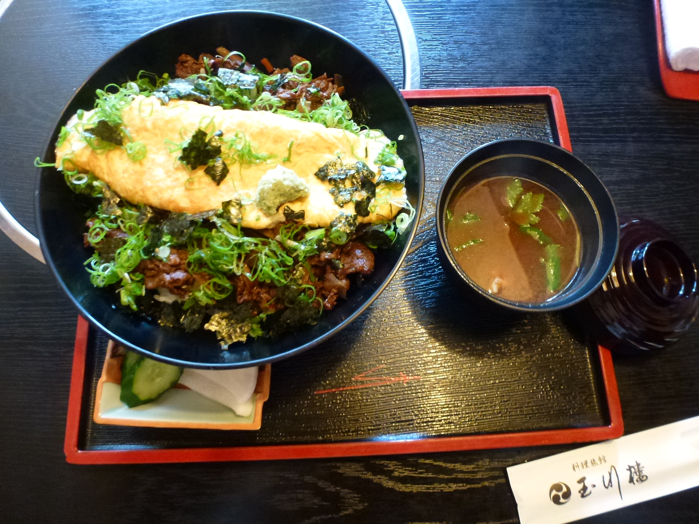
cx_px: 350
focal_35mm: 24
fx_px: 485
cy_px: 262
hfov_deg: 71.6
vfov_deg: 56.8
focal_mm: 4.3
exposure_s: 1/4
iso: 400
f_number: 3.3
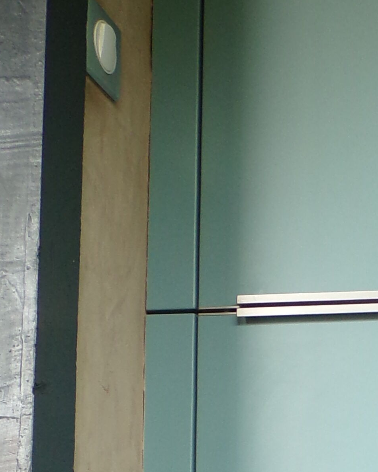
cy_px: 500
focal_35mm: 91
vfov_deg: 20.2
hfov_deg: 15.3
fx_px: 1272
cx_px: 614
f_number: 3
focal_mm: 4.3
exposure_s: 1/34
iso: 115
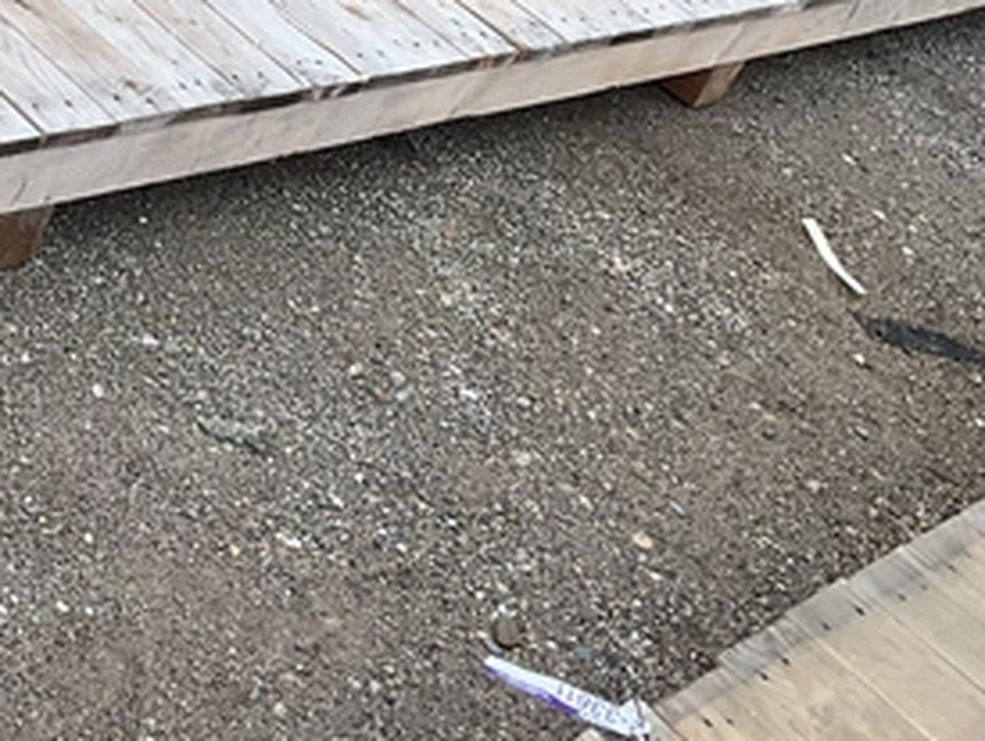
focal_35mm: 79
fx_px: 2251
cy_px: -41
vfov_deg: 18.1
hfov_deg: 23.5
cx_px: -36
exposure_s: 1/383
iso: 25
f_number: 1.8
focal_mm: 3
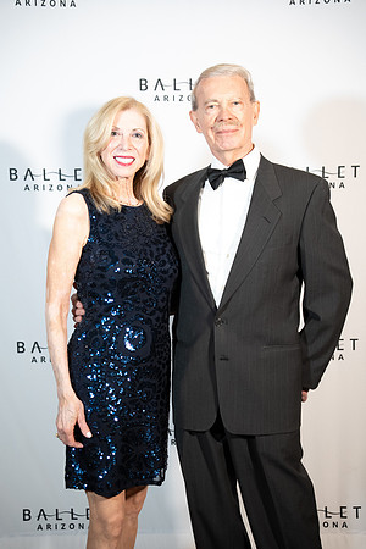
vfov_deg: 35.1
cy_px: 274
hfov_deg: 23.8
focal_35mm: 57
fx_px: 869
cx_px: 183
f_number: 2.8
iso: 1600
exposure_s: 1/160
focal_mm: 57
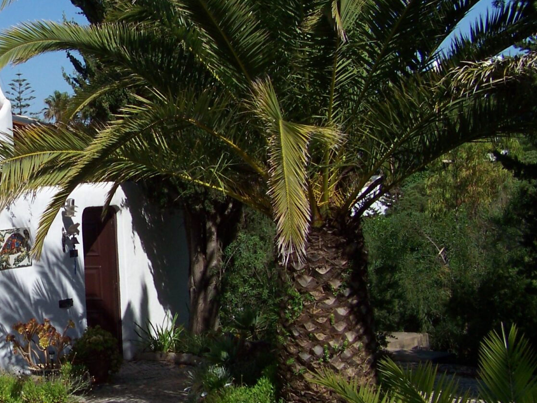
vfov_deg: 17.8
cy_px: 236
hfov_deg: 22.6
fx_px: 1288
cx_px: -1
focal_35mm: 83
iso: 66
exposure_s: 1/1250
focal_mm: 5.85
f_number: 4
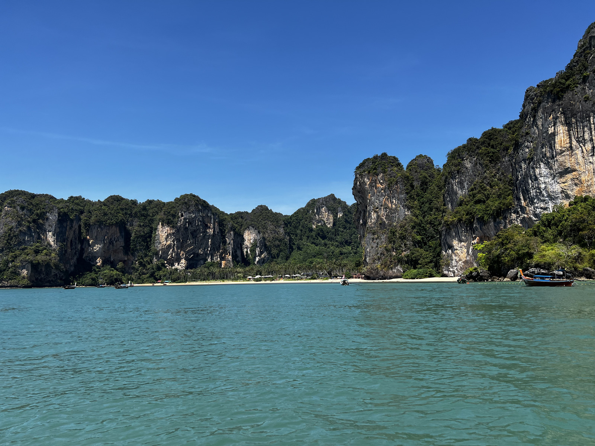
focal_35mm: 26
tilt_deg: +8.0
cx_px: 298
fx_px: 447
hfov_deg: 67.3
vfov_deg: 53.1
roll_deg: +0.6
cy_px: 223
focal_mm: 5.7
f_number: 1.5
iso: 50
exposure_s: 1/3571
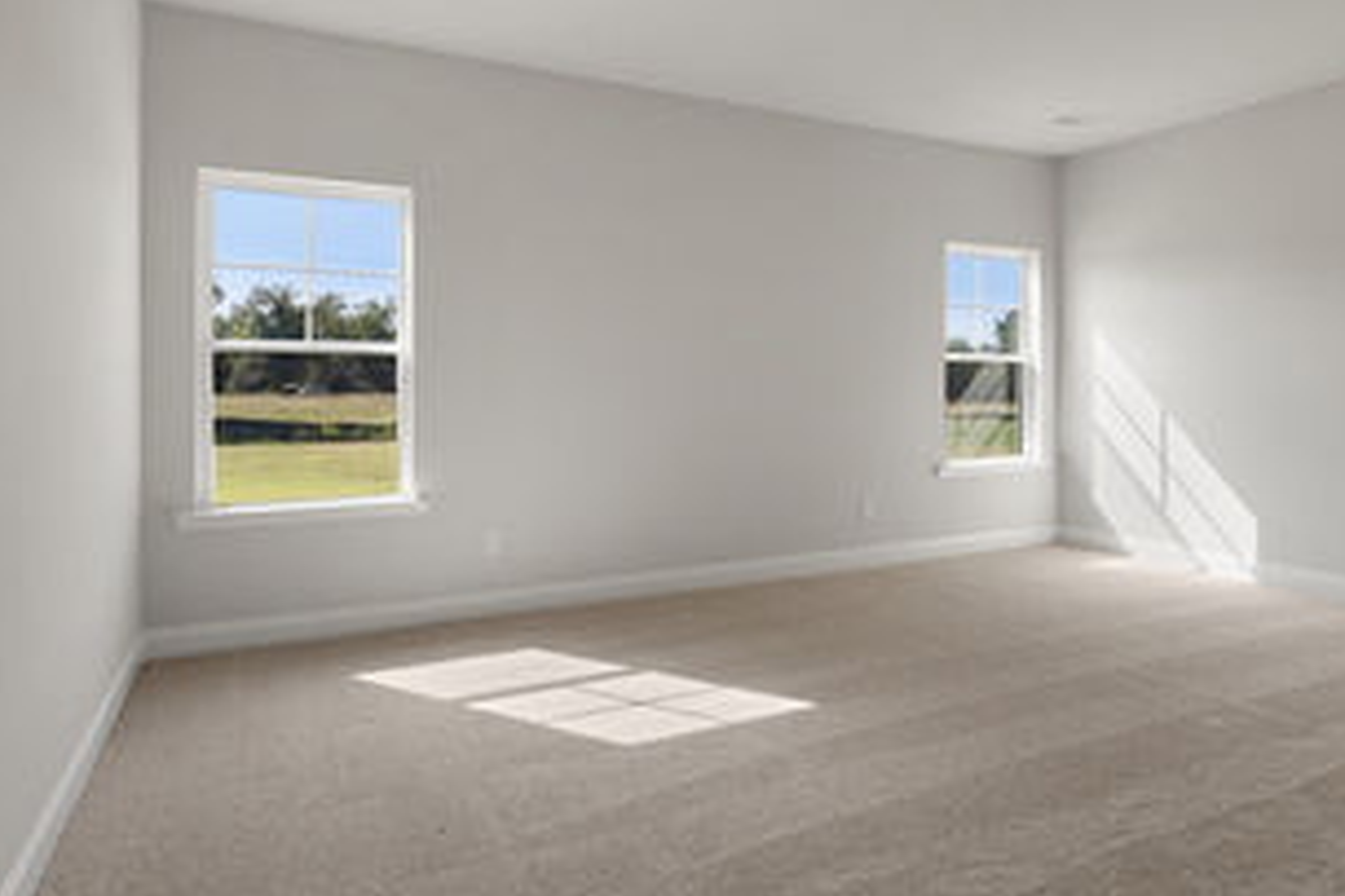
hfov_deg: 81.2
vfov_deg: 59.0
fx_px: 784
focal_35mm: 21
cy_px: 364
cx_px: 657
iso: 250
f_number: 10
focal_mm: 16
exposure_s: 1/15
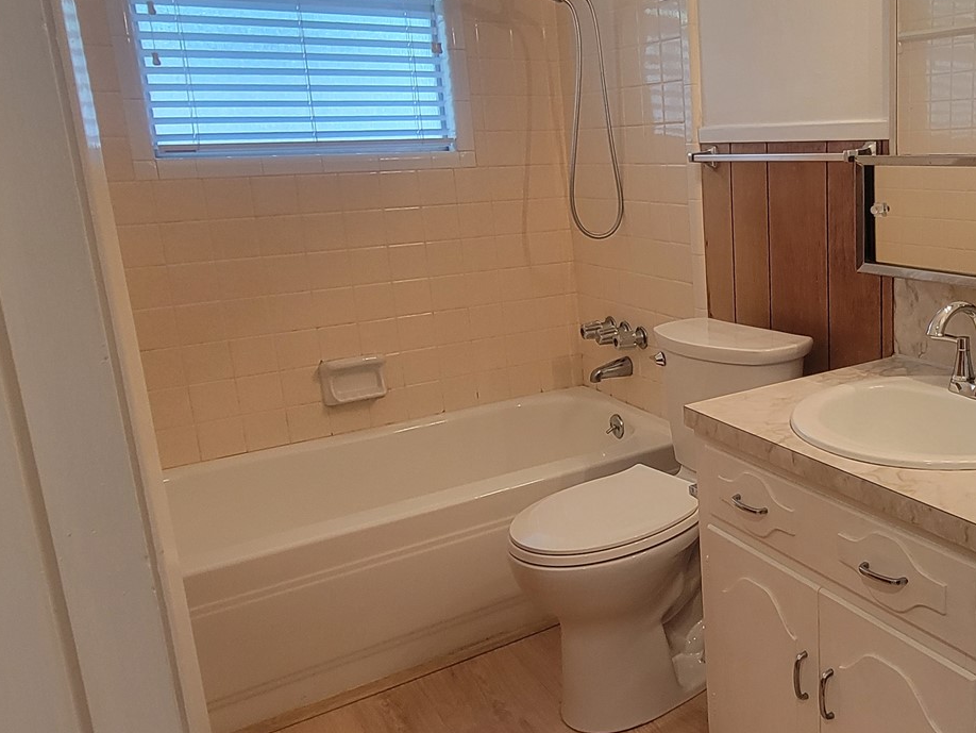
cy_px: 316
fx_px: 818
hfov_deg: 56.4
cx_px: 804
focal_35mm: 29
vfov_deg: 48.1
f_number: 2.2
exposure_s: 1/60
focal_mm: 2.2
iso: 160
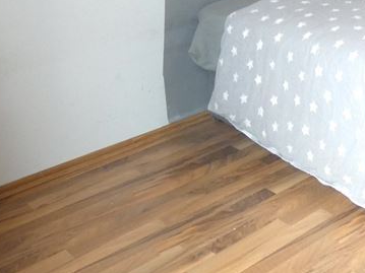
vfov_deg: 23.1
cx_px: 473
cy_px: -72
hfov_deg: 28.0
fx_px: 601
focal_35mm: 57
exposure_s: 1/60
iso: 250
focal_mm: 3.6
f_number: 2.8
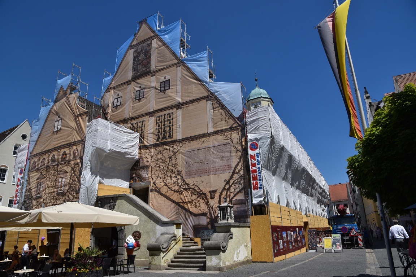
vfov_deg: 53.1
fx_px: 277
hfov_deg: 73.7
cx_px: 208
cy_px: 138
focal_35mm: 24
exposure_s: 1/500
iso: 200
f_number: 11
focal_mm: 24
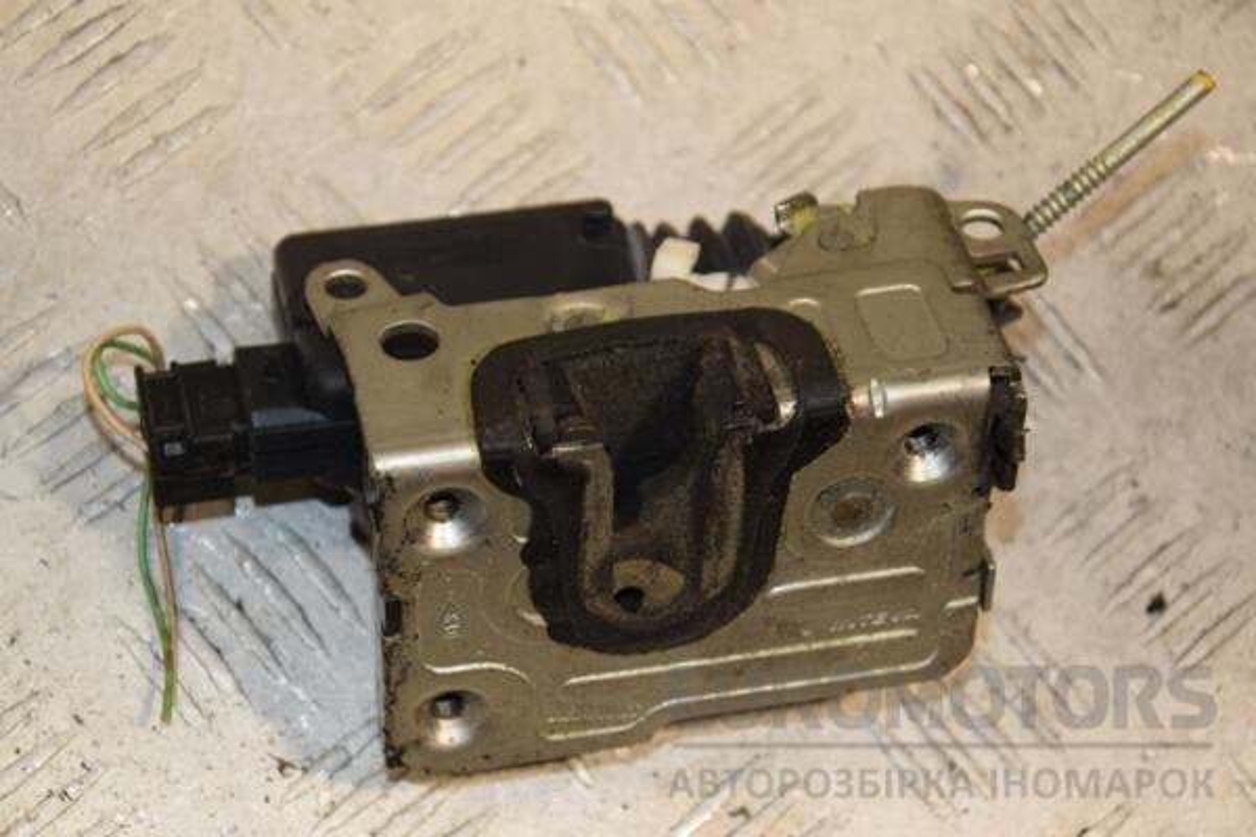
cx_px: 628
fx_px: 3663
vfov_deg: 13.0
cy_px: 418
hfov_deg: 19.5
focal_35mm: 105
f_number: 6.3
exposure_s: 1/200
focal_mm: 70
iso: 800
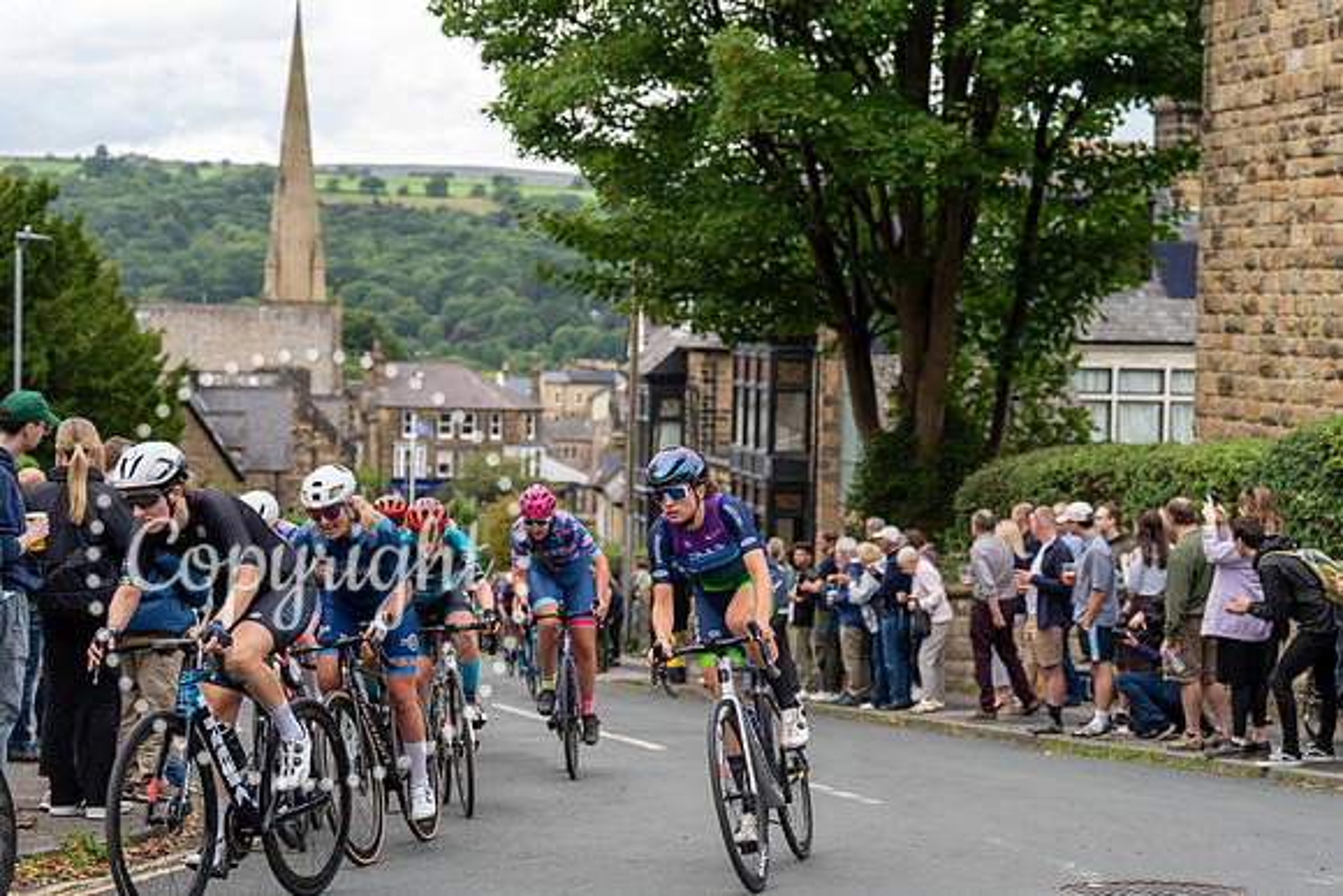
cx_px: 672
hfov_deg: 28.8
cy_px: 448
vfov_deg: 19.5
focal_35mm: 70
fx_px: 2612
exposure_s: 1/500
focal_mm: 70
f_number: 3.5
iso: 500
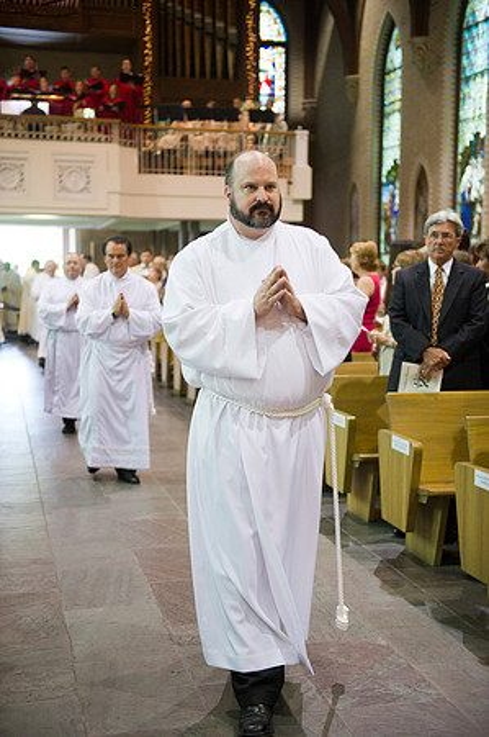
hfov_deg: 26.9
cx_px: 244
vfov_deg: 39.6
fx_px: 1021
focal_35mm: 50
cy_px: 368
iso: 2000
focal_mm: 50
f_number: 2.8
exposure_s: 1/200
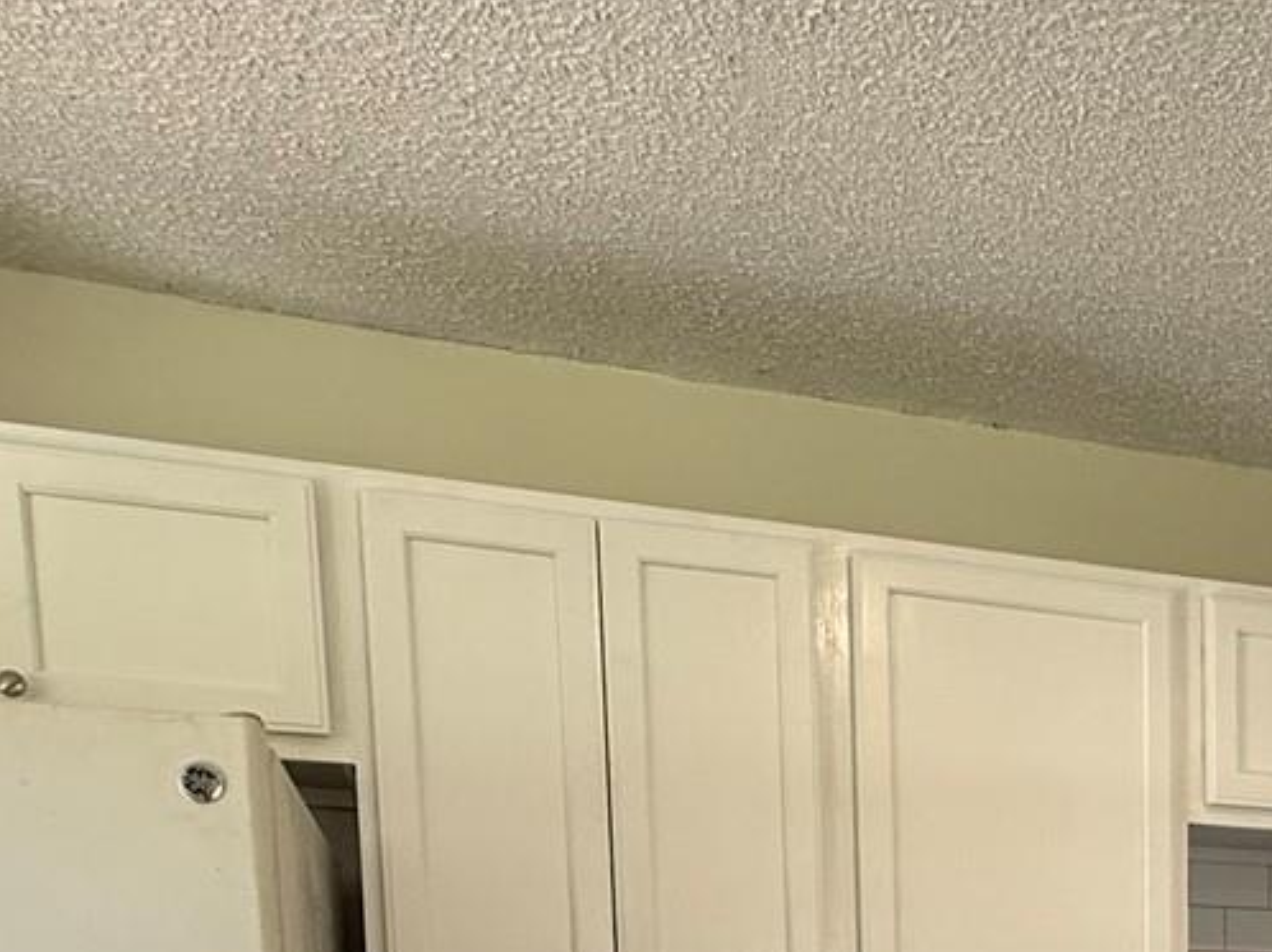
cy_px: 1337
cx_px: 1139
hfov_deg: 39.2
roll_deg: +0.8
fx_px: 1653
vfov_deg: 25.9
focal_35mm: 45
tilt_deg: -6.0
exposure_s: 1/120
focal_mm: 2.22
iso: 125
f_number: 2.2
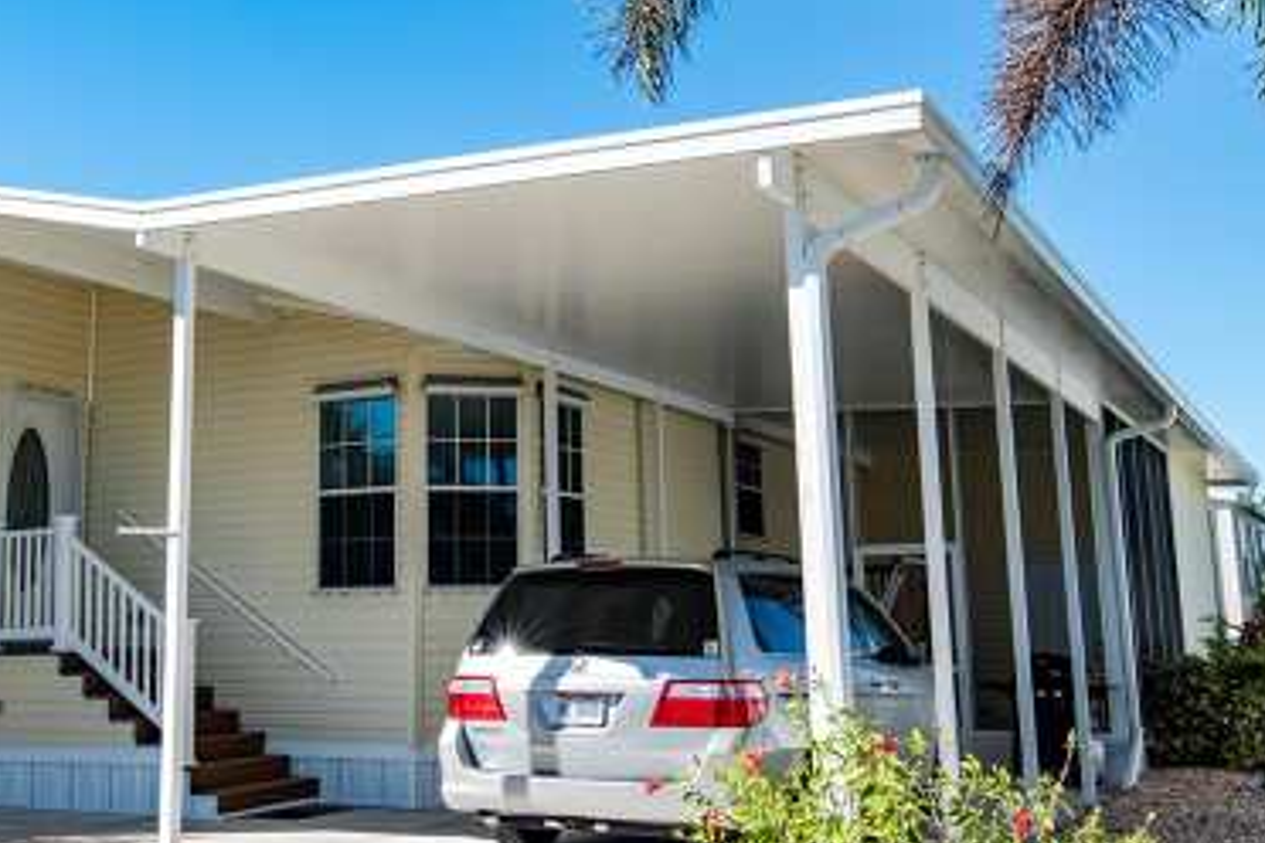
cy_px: 355
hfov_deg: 45.0
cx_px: 462
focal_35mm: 43
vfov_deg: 31.1
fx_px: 1511
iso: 100
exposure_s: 1/200
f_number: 7.1
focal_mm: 20
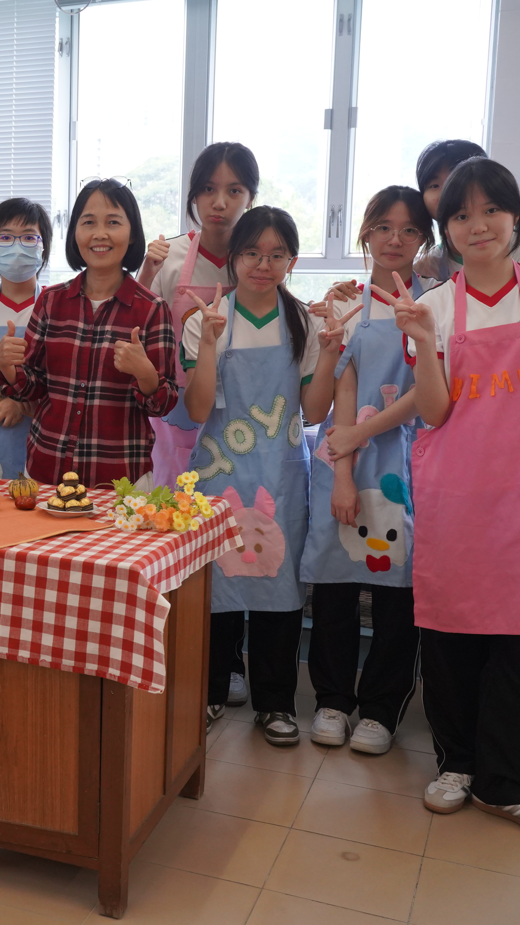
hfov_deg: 23.9
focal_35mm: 48
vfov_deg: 42.9
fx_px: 1176
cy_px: 455
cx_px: 5
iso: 2500
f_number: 5.6
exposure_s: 1/500
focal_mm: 30
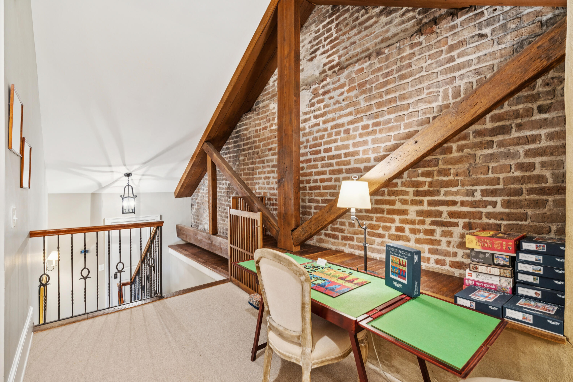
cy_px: 191
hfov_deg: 96.7
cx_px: 286
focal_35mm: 16
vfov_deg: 73.7
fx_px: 255
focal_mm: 16
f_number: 8
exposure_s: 1
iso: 400
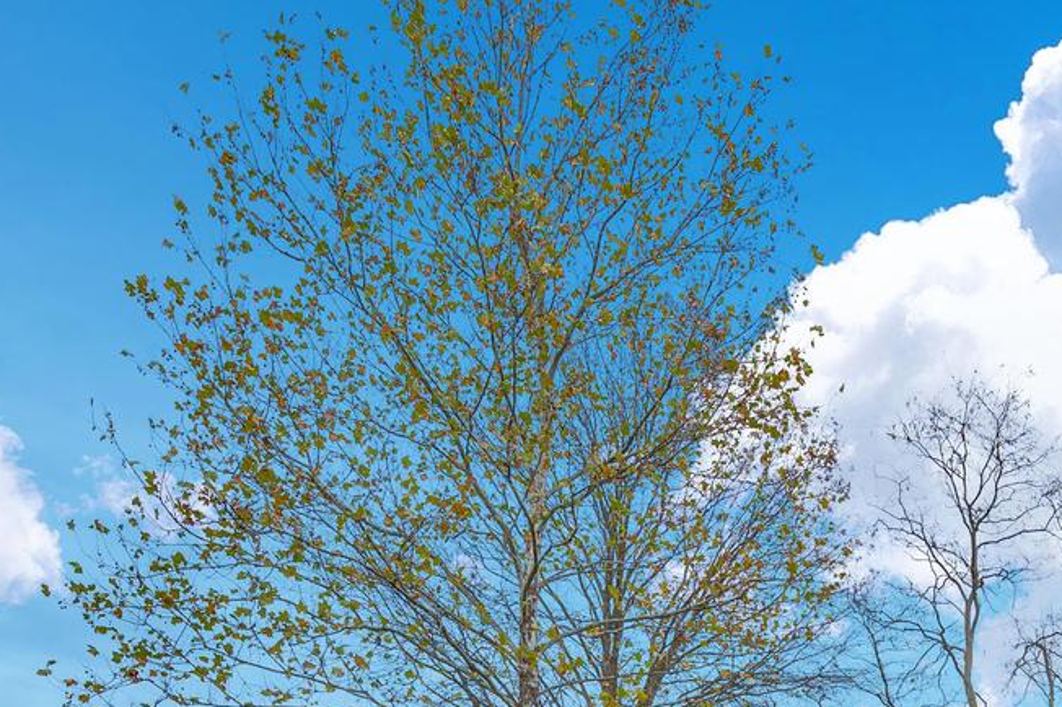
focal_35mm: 44
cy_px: 1109
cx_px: 1021
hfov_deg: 40.0
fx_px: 1297
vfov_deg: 23.3
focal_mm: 14
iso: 100
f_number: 8
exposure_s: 1/30
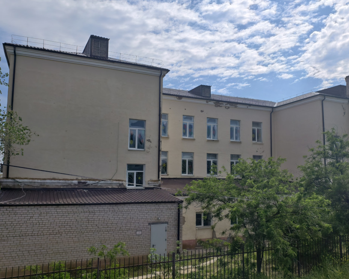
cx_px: 181
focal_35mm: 29
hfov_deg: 60.4
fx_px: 300
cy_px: 146
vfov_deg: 50.0
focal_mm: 6.54
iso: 72
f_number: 1.57
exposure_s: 1/9174
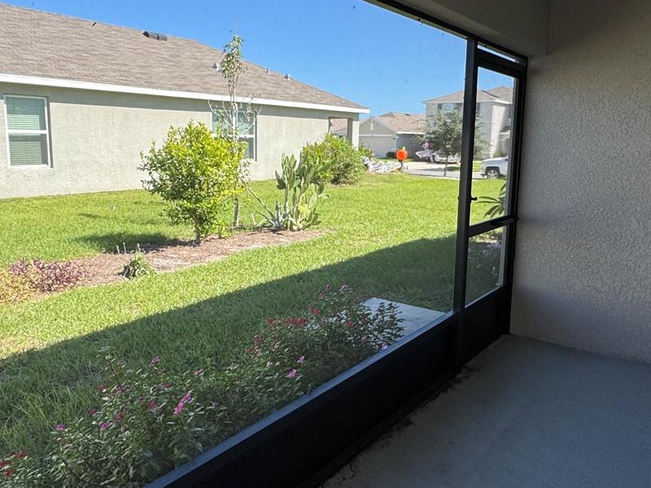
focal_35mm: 28
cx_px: 306
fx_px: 527
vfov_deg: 49.7
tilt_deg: -9.9
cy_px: 218
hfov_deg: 63.4
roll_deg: -1.5
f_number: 2.2
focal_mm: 2.22
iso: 40
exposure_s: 1/470
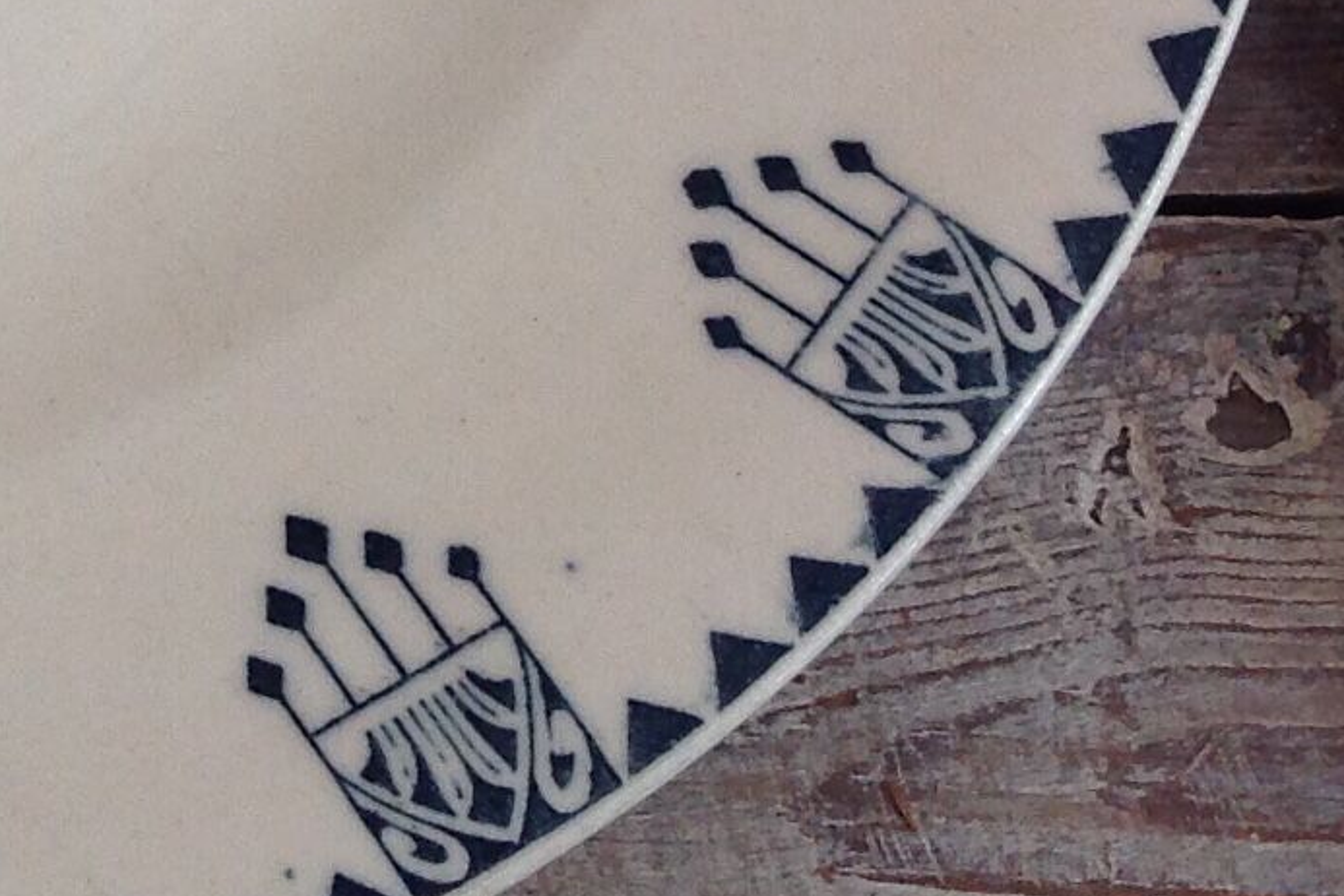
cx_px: -720
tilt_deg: -72.4
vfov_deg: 9.6
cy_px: -657
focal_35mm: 136
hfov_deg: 14.1
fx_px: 5077
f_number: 2.4
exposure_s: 1/30
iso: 64
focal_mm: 4.28
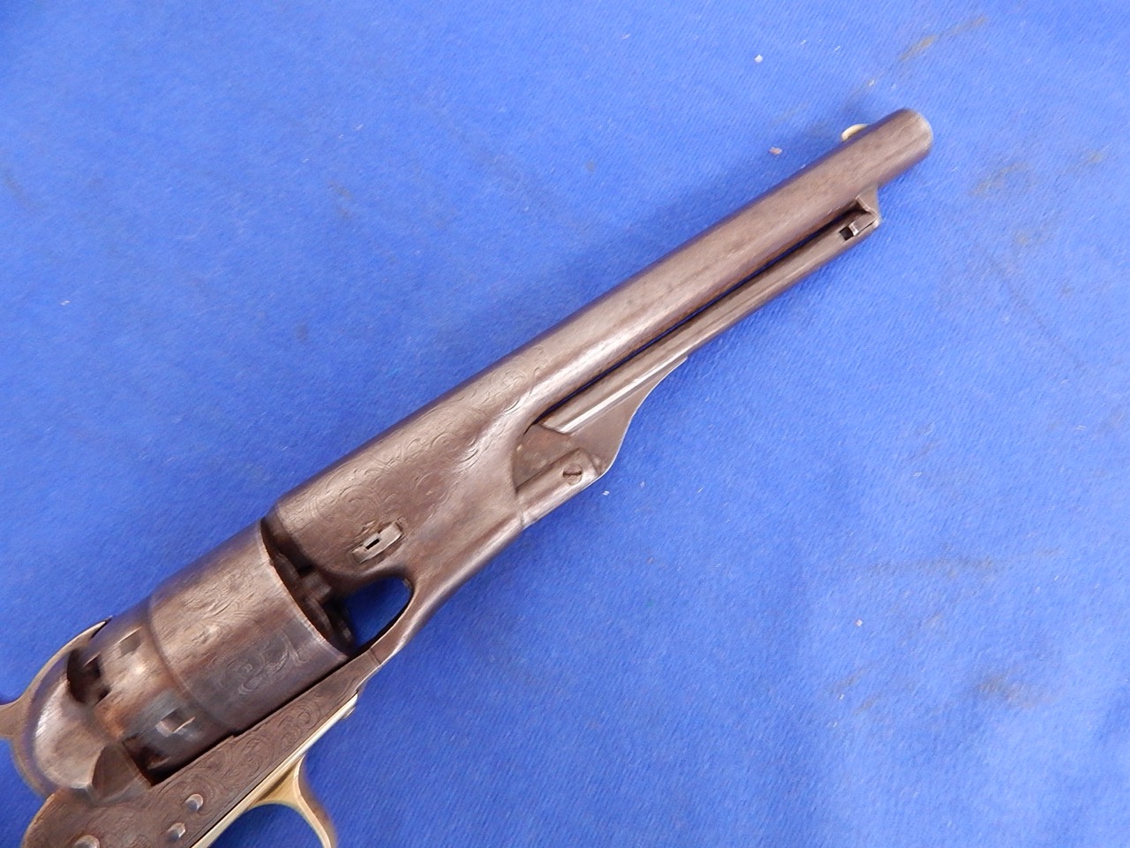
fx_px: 718
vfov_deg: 61.1
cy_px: 424
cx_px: 565
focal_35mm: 22
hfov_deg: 76.4
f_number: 3
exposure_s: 1/8
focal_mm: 4
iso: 400
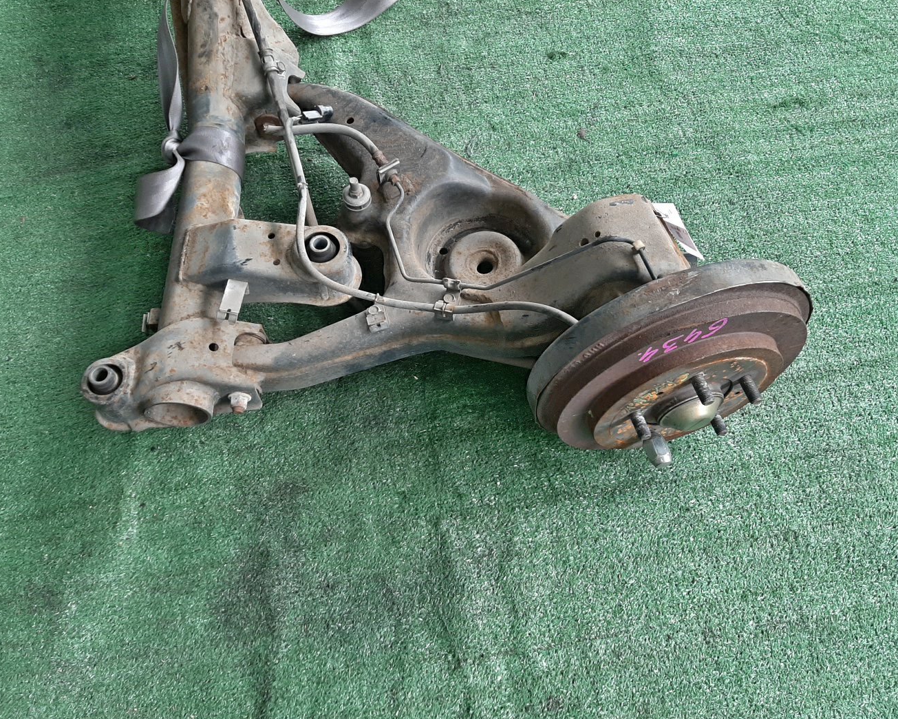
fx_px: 744
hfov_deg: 62.2
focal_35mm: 28
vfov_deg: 51.5
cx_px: 437
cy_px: 370
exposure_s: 1/50
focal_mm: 3.93
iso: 103
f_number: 1.7
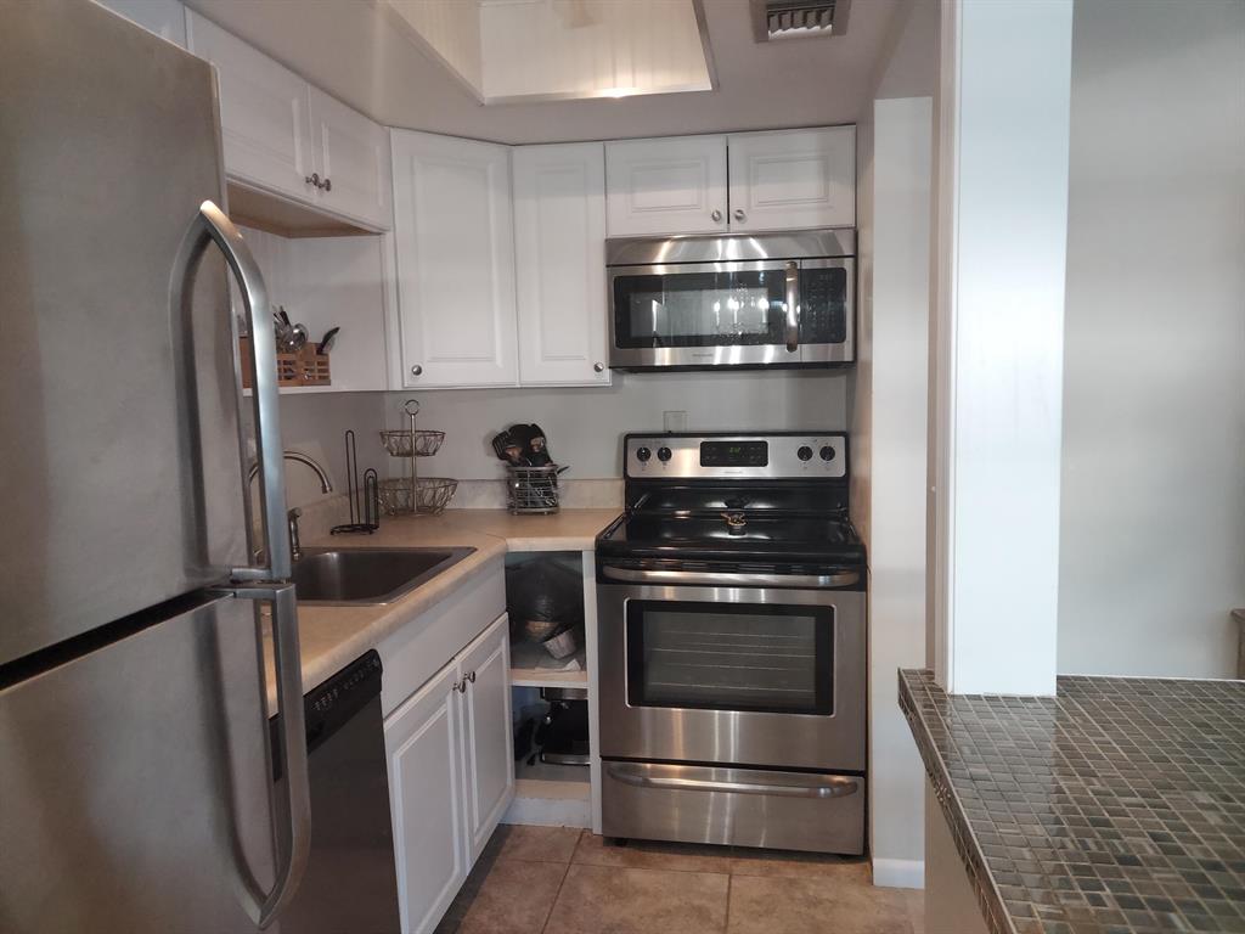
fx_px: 899
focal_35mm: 25
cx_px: 622
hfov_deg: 69.4
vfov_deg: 54.9
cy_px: 467
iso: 250
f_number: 2
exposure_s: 1/50
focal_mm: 4.6
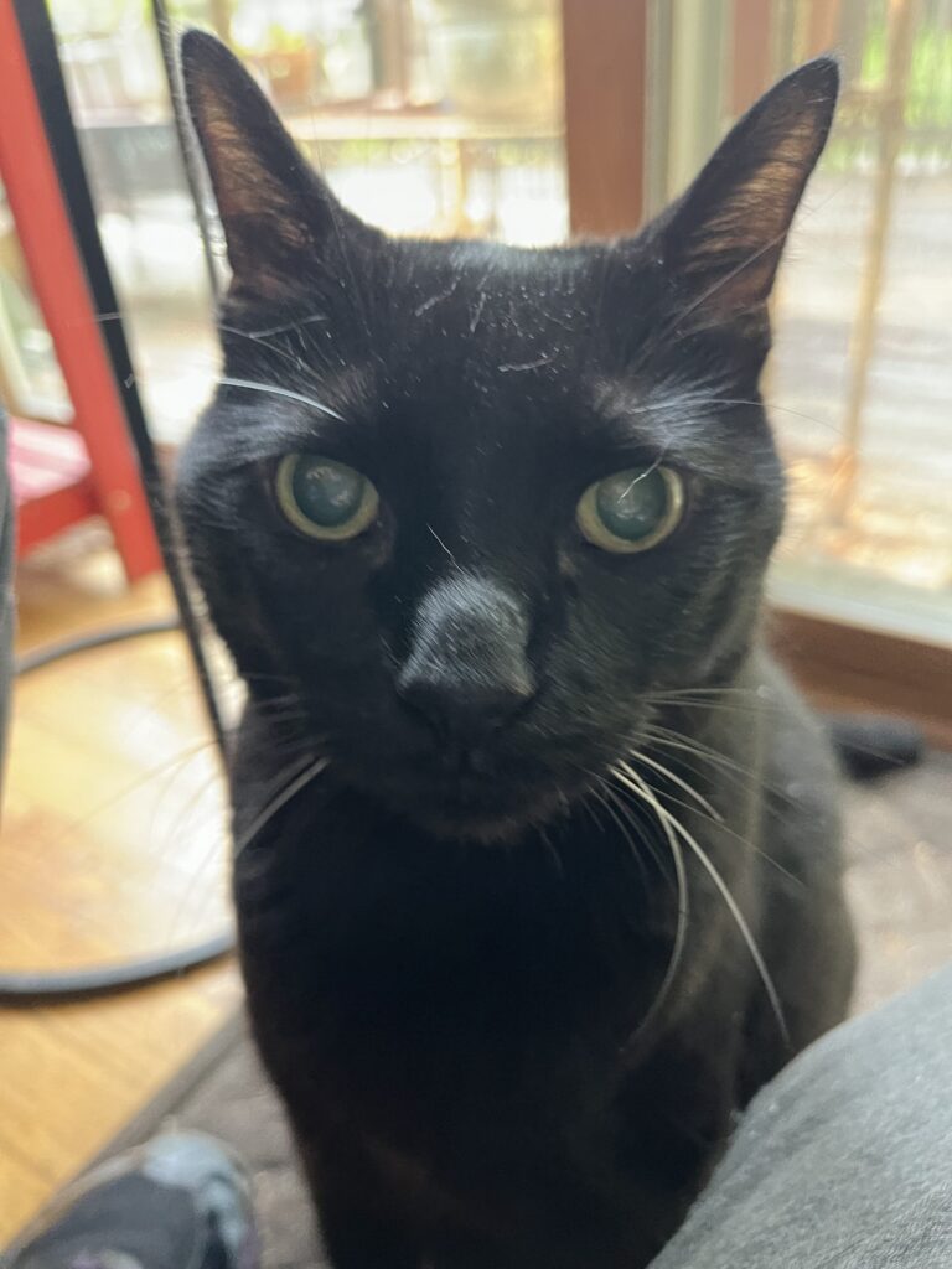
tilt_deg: -29.8
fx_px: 953
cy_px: 634
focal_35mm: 26
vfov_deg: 67.3
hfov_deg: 53.1
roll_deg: +4.6
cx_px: 476
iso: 640
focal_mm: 5.1
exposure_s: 1/34
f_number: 1.6
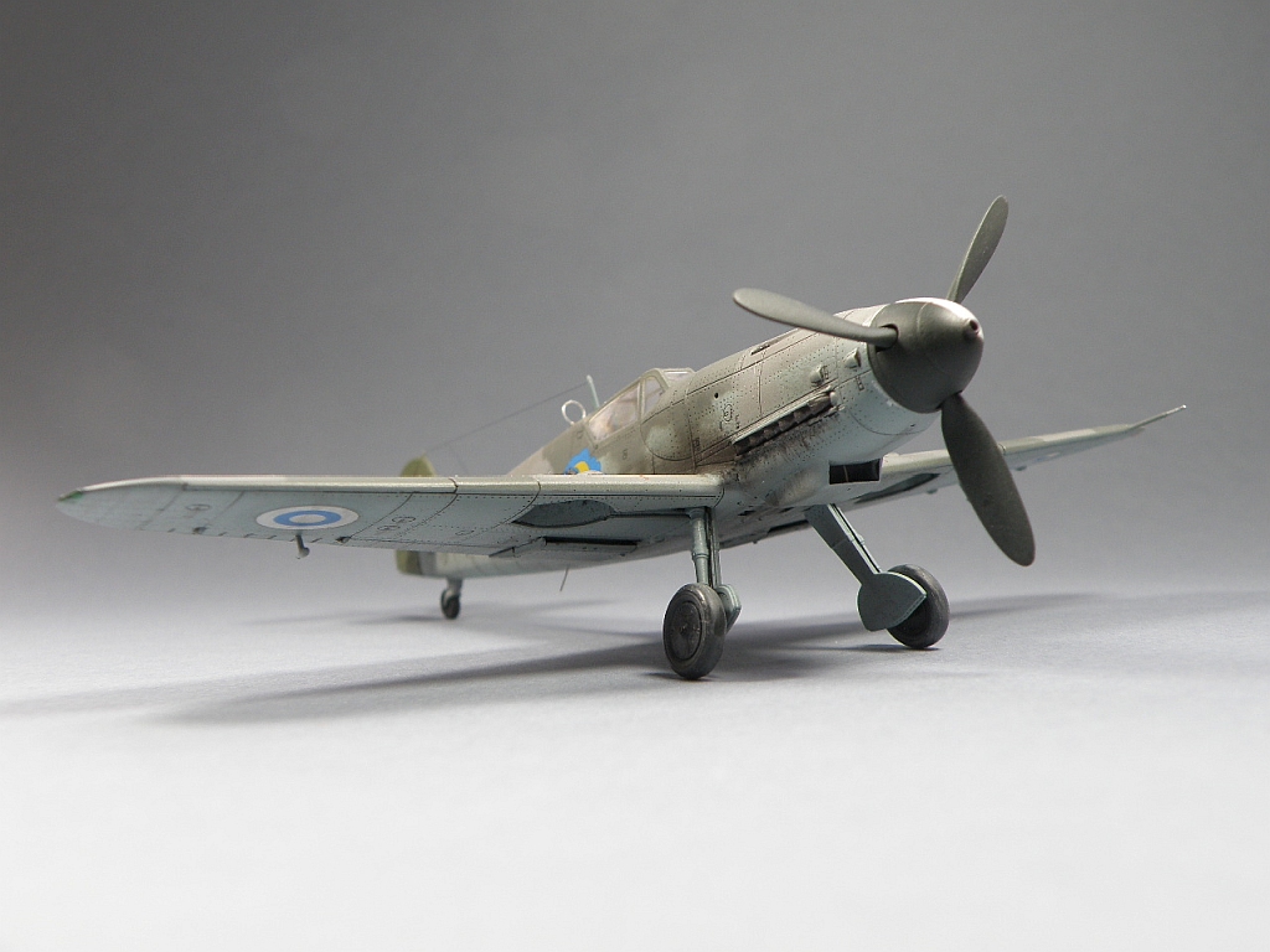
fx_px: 1651
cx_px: 635
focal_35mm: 45
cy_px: 476
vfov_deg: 32.2
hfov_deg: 42.1
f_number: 3.4
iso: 64
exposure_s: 1/80
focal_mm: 8.06
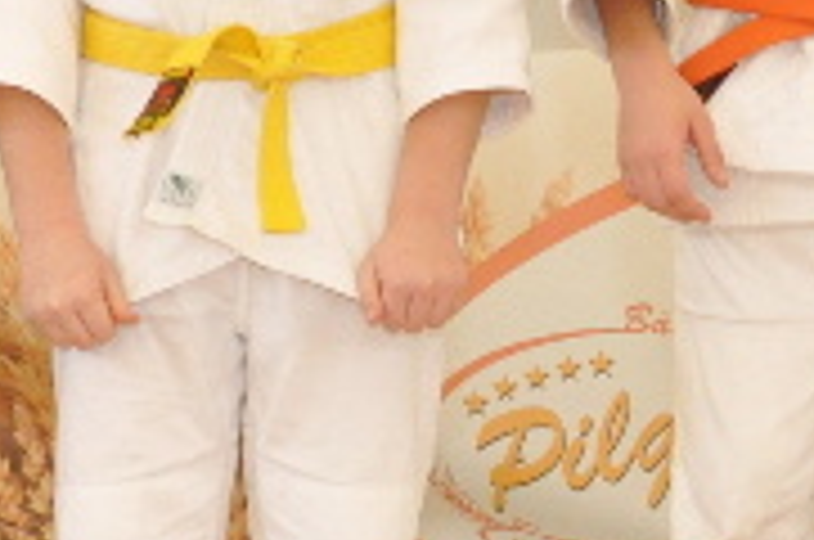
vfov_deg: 6.5
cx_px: 863
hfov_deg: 9.8
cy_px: 331
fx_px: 4717
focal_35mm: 209
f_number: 7.1
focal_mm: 24
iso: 1600
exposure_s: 1/60
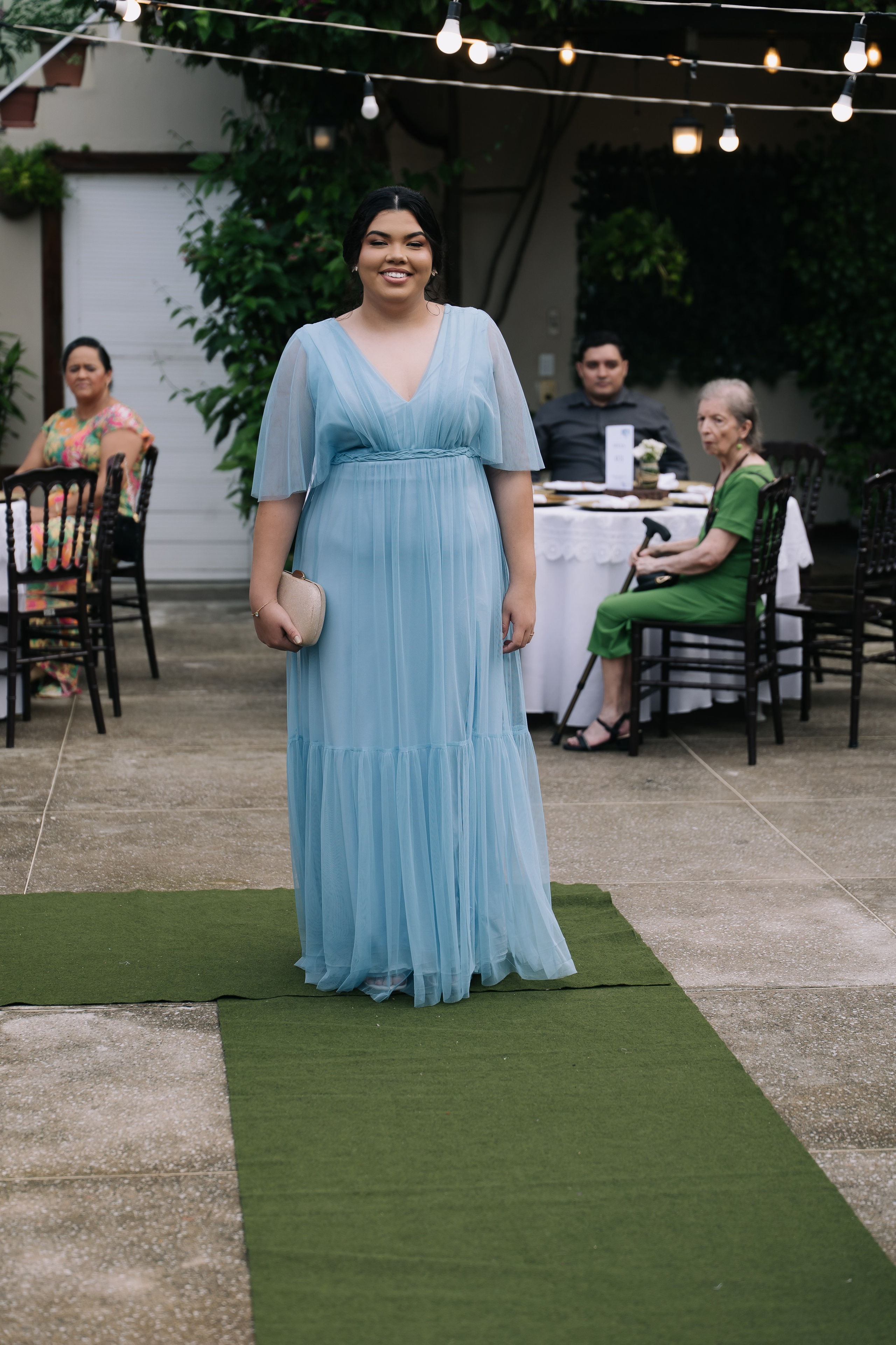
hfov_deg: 18.7
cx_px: 448
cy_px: 672
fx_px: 2725
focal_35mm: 73
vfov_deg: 27.7
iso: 250
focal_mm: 70
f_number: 2.8
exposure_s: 1/320
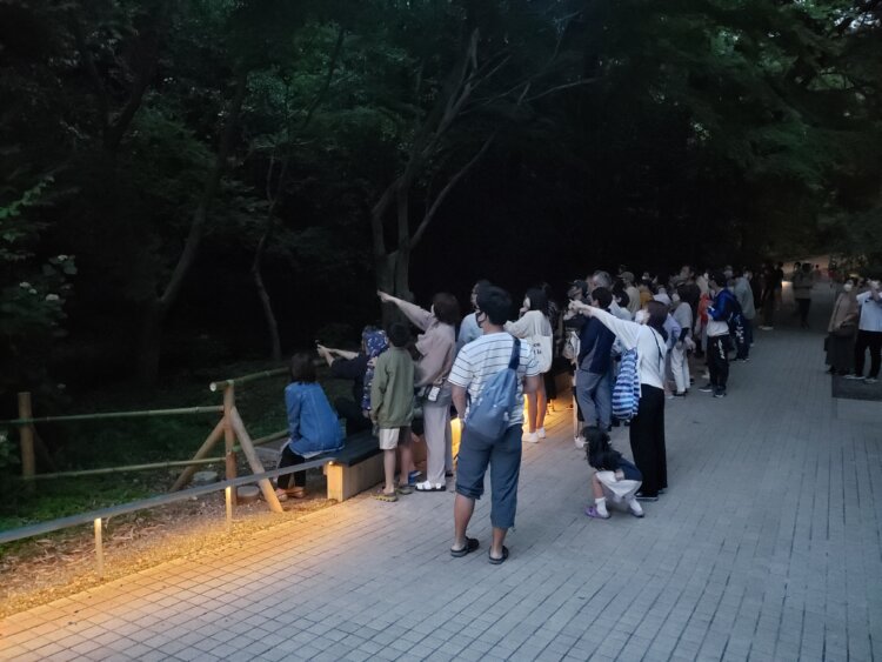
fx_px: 663
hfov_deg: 67.3
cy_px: 331
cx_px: 441
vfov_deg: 53.1
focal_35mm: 26
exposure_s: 1/10
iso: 1000
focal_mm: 4.3
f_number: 1.5
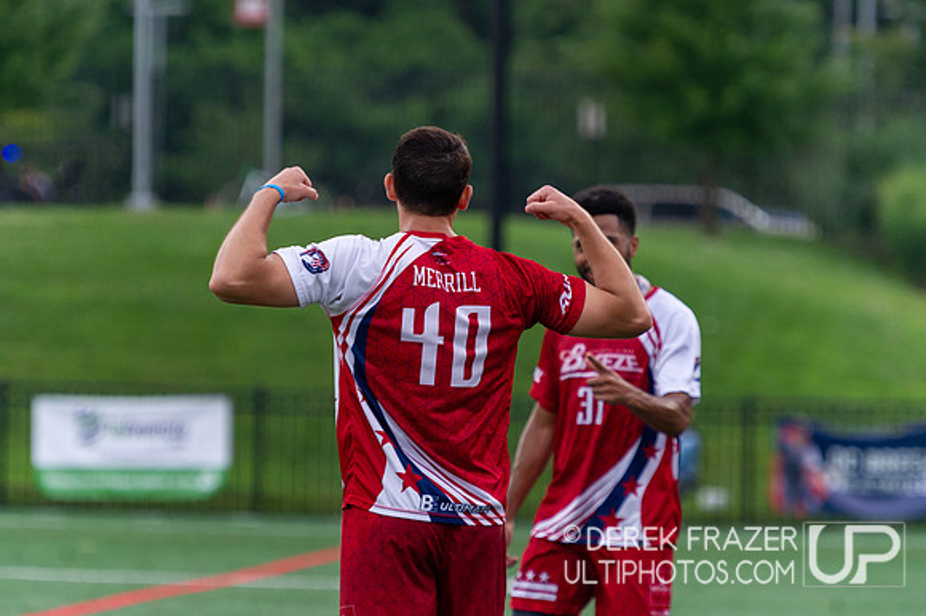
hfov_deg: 7.8
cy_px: 239
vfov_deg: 5.2
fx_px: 6833
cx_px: 427
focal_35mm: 266
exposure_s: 1/1600
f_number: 4
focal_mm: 210
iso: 800
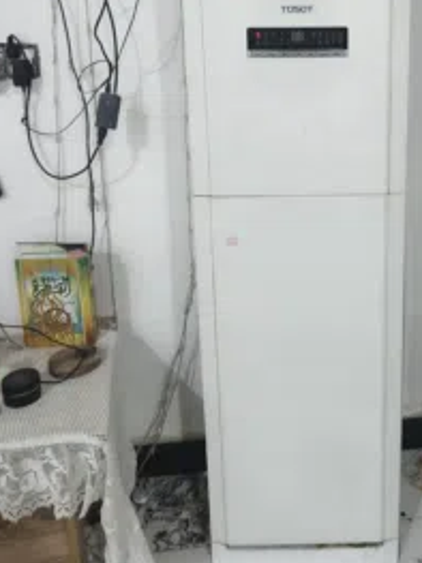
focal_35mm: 35
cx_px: 311
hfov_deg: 39.7
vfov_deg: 50.6
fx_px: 569
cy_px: 143
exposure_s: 1/50
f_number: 1.8
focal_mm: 5.56
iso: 399
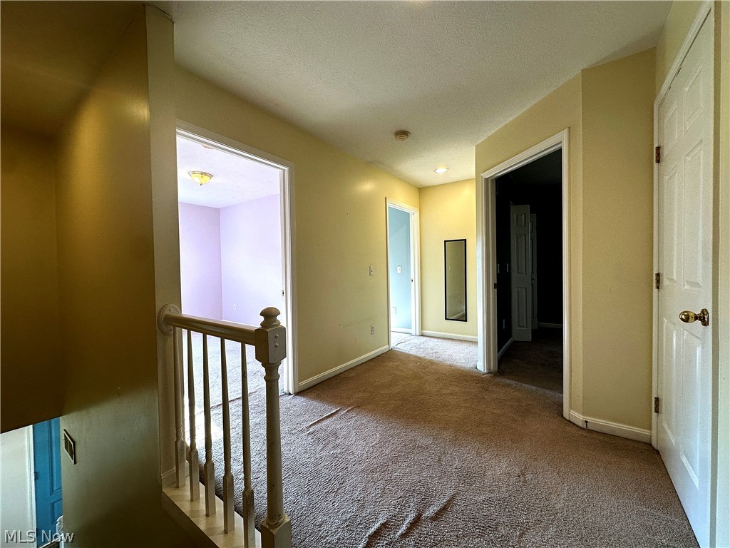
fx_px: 295
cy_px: 274
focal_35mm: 14
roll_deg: +0.1
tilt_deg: +0.2
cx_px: 365
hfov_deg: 102.1
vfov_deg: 85.7
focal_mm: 2.22
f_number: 2.2
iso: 125
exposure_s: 1/120
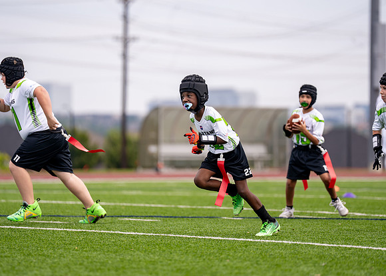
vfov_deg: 6.2
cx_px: 204
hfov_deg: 8.6
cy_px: 144
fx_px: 2559
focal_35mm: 233
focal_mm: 200
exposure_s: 1/2000
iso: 125
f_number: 2.8
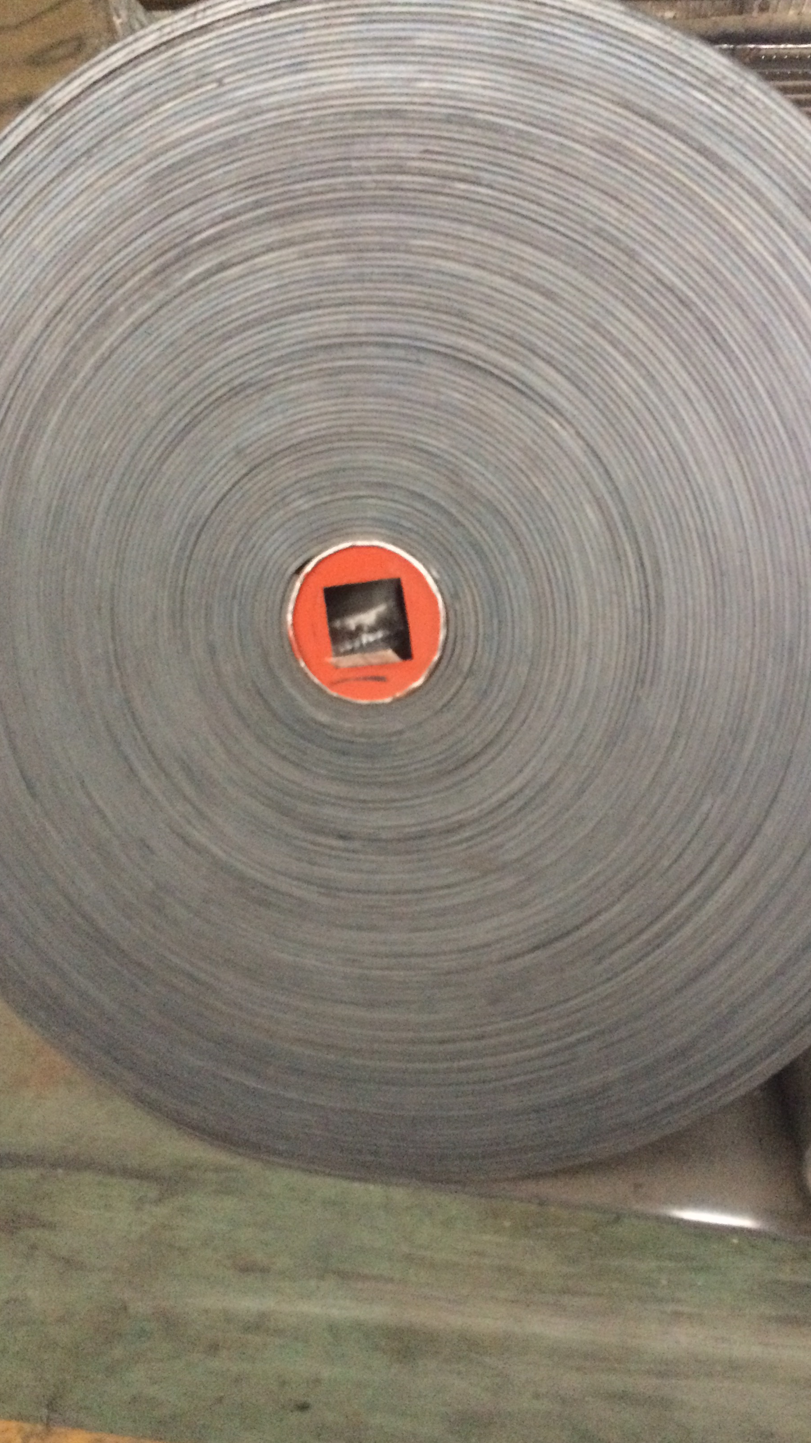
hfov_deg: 36.7
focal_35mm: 32
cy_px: 728
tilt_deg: -11.9
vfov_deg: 61.0
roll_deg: +0.2
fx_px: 1223
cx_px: 435
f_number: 2.2
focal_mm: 4.15
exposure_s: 1/17
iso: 400
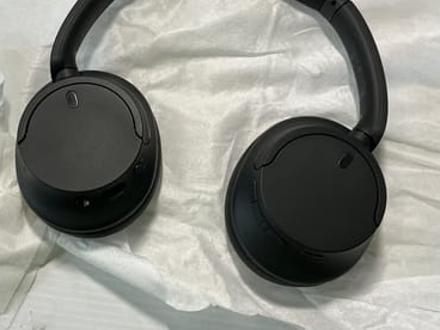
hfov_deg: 48.6
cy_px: 135
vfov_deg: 37.6
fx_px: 483
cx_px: 173
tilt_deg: -80.6
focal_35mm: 38
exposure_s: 1/100
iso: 64
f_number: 1.8
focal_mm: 3
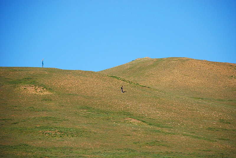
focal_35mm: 202
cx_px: 118
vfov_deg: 6.8
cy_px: 79
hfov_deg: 10.1
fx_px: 1329
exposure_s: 1/1250
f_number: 6.3
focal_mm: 135
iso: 400
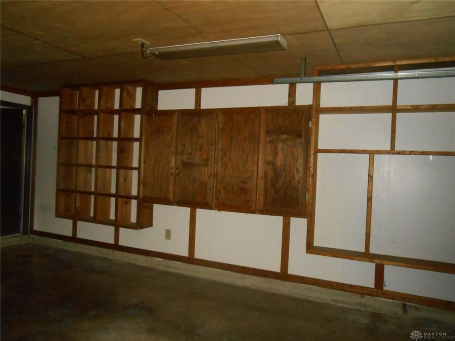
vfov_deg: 53.1
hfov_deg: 67.3
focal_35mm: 26
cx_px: 228
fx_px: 342
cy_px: 170
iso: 640
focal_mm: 4.6
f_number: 3.5
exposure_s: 1/25
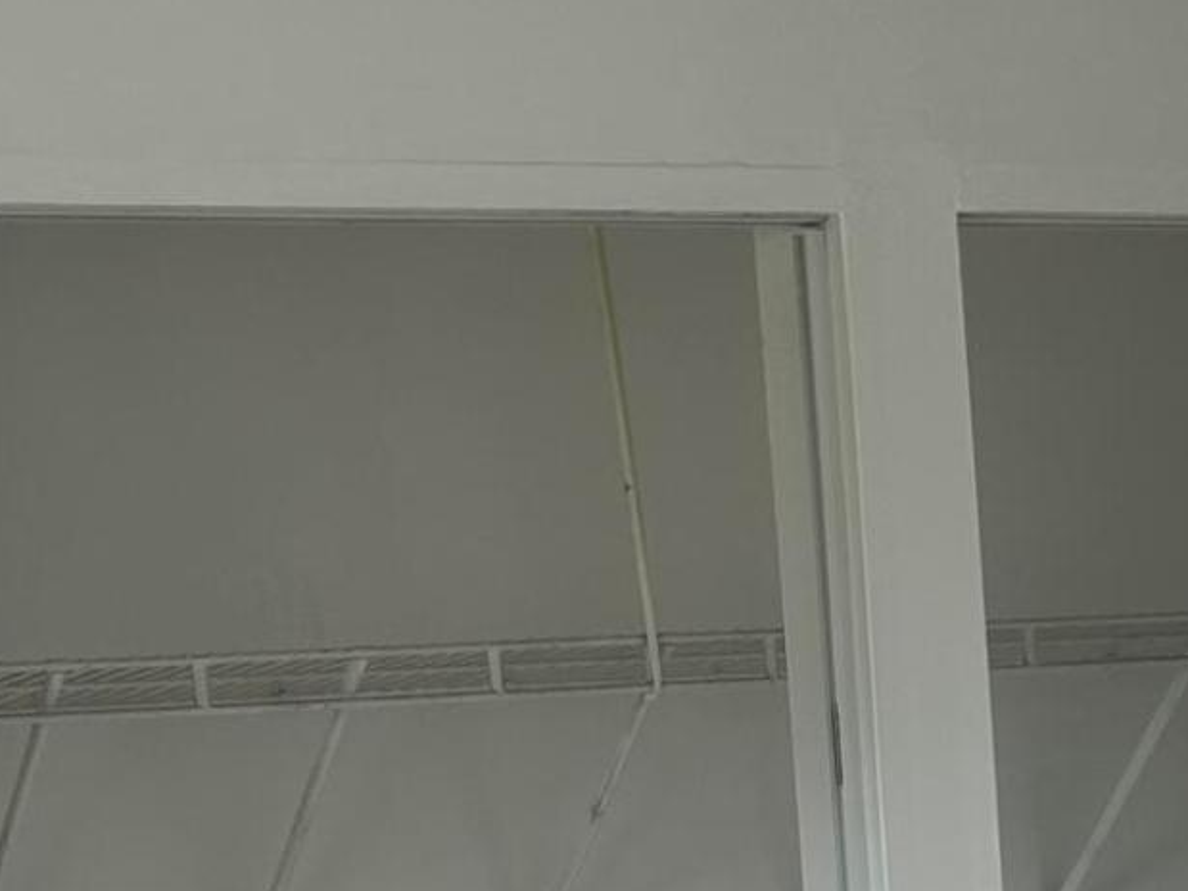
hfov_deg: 16.2
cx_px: 324
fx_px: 4152
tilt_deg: -11.8
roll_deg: +6.8
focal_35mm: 121
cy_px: 2049
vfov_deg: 10.7
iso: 40
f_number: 1.5
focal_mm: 5.7
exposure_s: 1/121
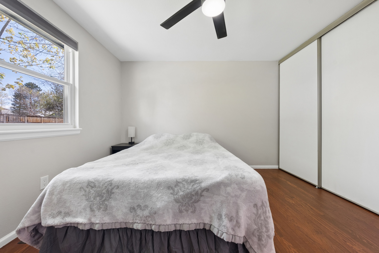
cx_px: 190
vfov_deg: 85.5
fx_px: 137
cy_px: 126
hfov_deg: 108.3
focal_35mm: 13
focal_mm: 13
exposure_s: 1/25
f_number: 8
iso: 500
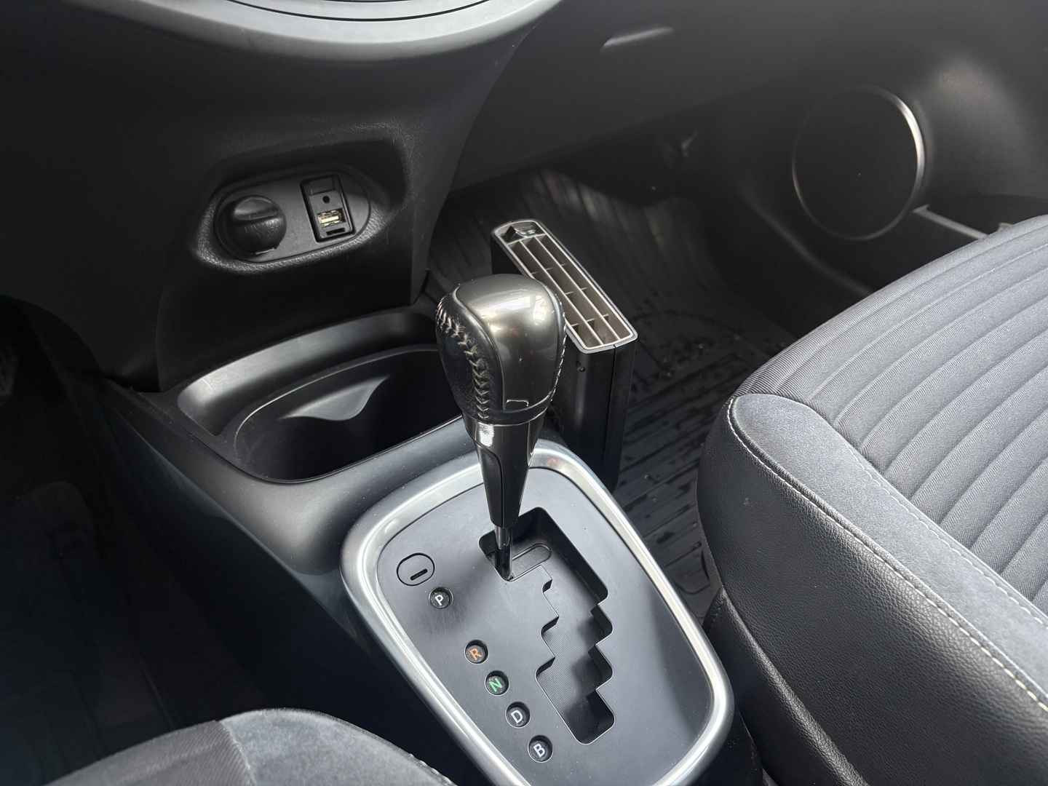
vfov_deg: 53.1
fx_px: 787
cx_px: 524
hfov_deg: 67.3
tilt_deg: -40.8
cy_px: 393
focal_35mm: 26
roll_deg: -4.3
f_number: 1.6
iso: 125
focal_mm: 5.96
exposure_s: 1/67
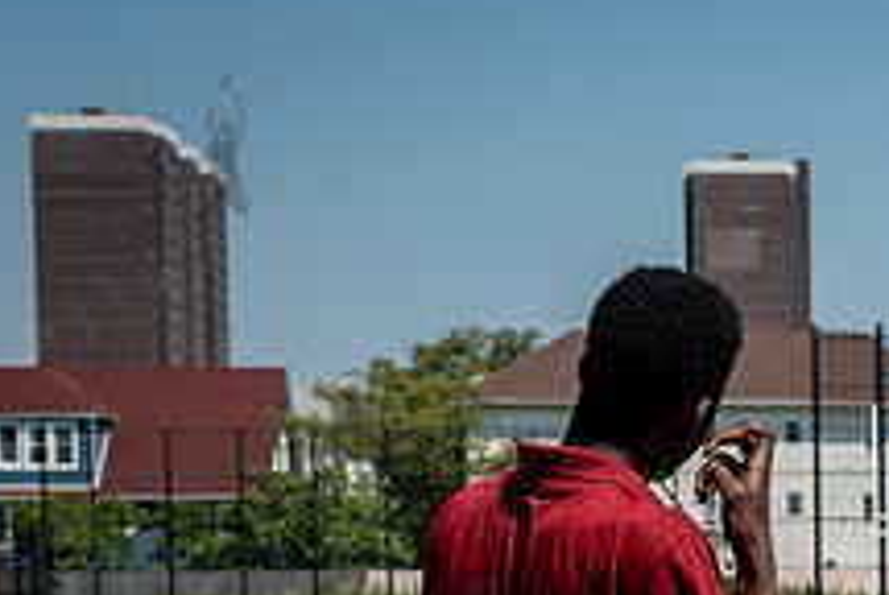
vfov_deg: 9.8
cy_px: 811
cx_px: 1118
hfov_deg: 14.4
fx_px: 3388
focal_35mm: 137
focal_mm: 38
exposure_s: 1/1250
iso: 100
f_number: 5
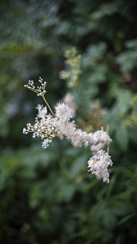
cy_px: 122
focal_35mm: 37
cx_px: 64
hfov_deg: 32.0
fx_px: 239
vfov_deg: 54.0
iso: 200
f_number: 2
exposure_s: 1/1600
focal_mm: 35
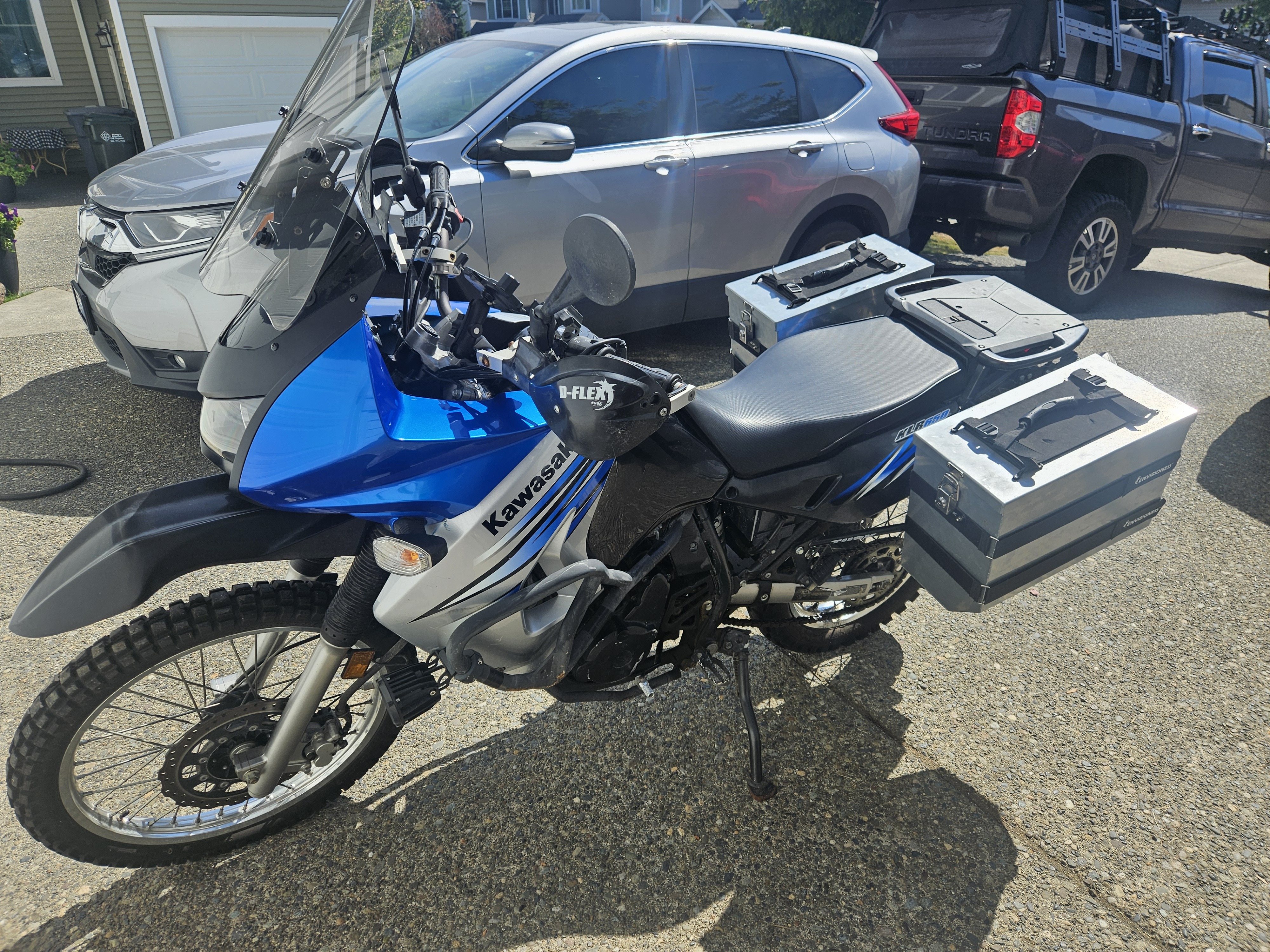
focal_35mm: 23
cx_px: 635
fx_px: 844
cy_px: 476
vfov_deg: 58.9
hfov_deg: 73.9
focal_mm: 5.4
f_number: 1.8
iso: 25
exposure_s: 1/1714
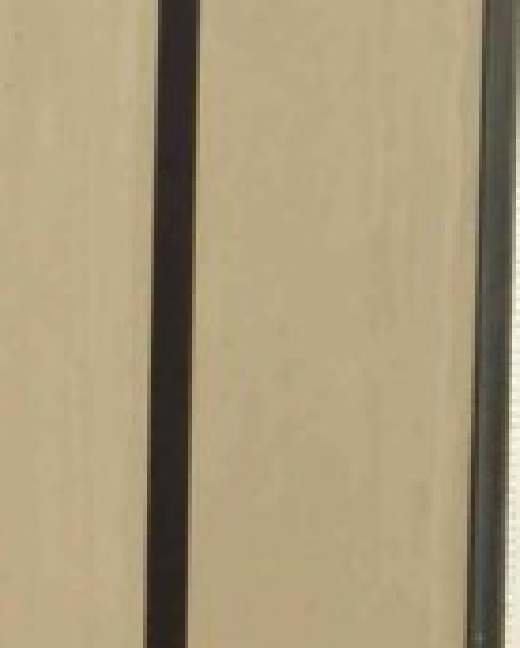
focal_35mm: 516
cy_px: 1142
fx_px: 9909
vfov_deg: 3.7
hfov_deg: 2.9
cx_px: -1187
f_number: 10
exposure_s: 1/125
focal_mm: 42
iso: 1000
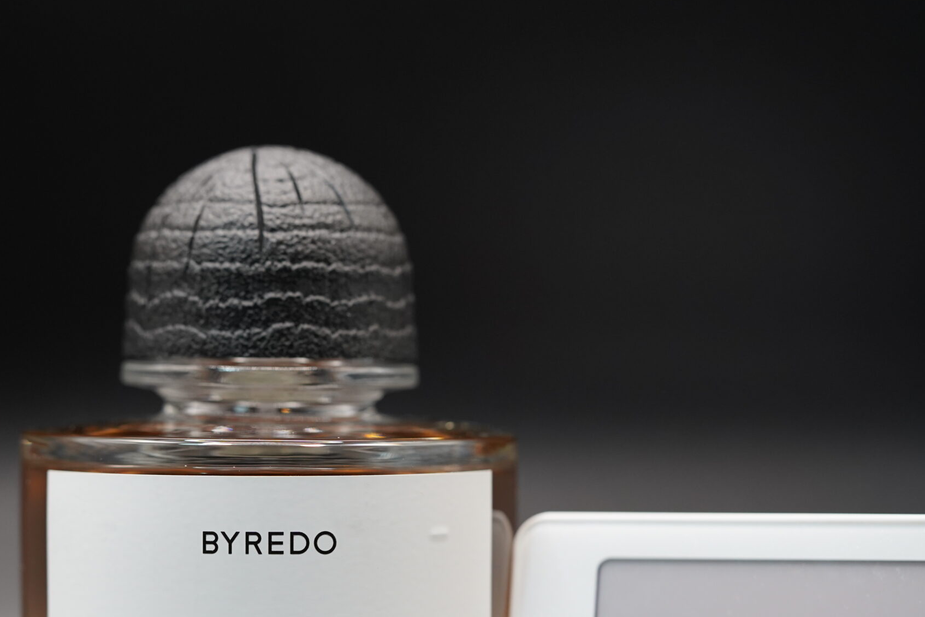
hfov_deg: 15.0
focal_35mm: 136
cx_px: 263
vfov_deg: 10.1
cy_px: 445
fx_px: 3495
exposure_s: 1/100
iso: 1000
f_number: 4
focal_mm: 90
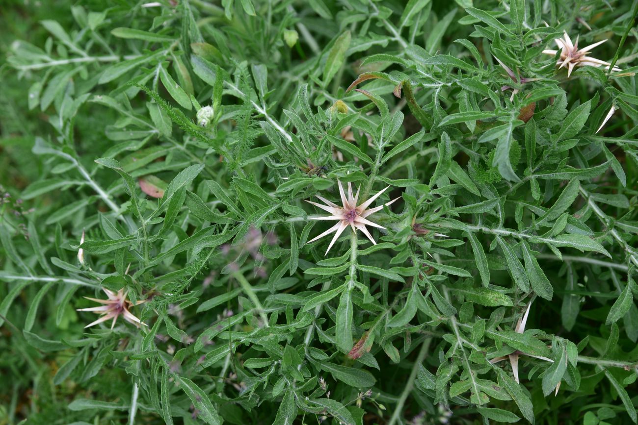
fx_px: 886
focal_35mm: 50
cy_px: 212
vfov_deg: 27.0
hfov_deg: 39.6
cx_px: 319
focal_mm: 50
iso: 250
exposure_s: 1/125
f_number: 7.1
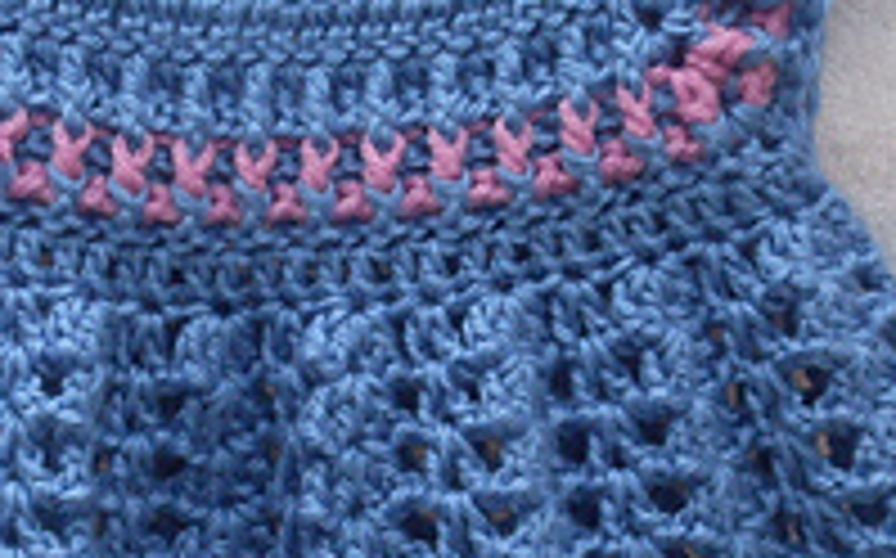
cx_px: 275
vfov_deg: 4.7
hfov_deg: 7.6
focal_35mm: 276
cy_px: 500
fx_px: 6734
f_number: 4
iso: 80
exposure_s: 1/180
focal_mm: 13.5
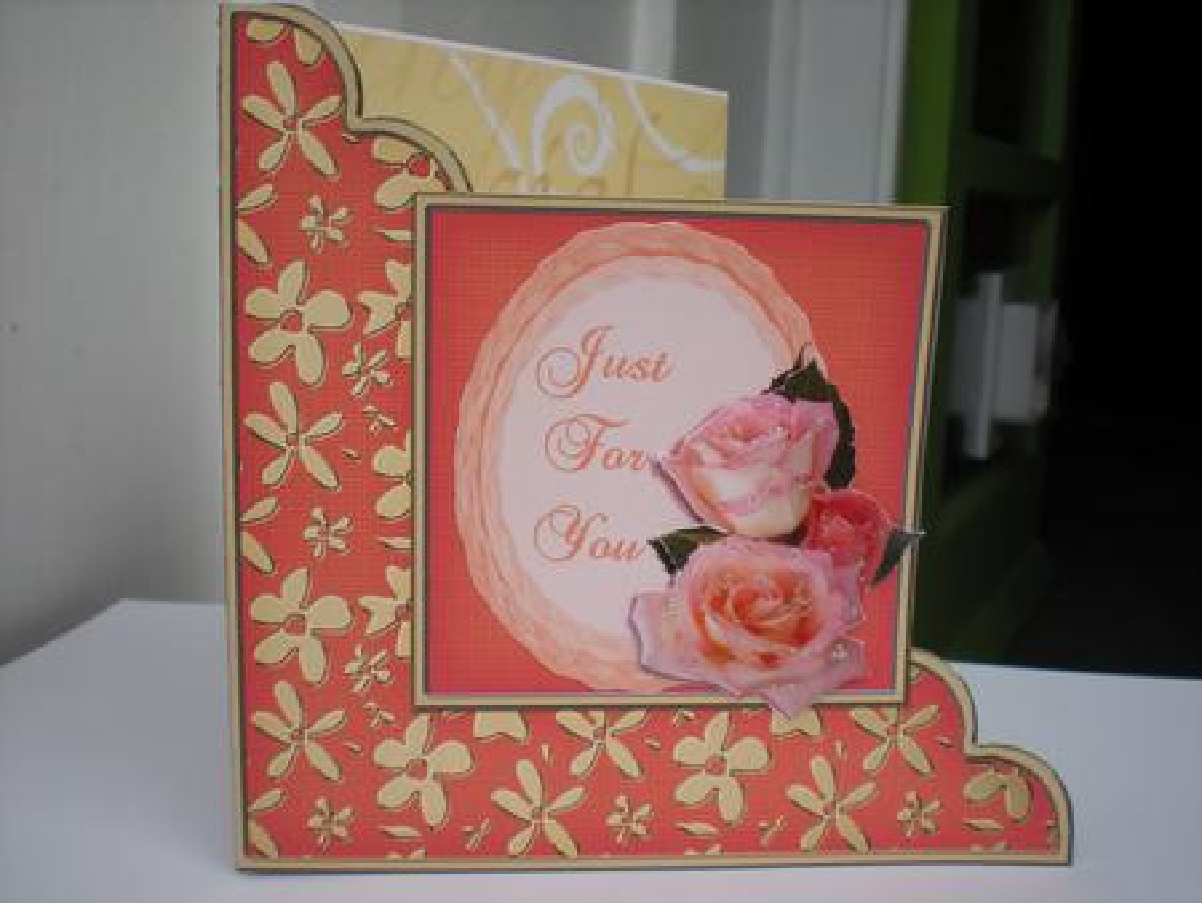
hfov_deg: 49.0
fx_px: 1320
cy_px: 452
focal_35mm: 38
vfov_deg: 37.8
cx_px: 601
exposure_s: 1/193
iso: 64
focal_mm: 6.3
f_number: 4.6
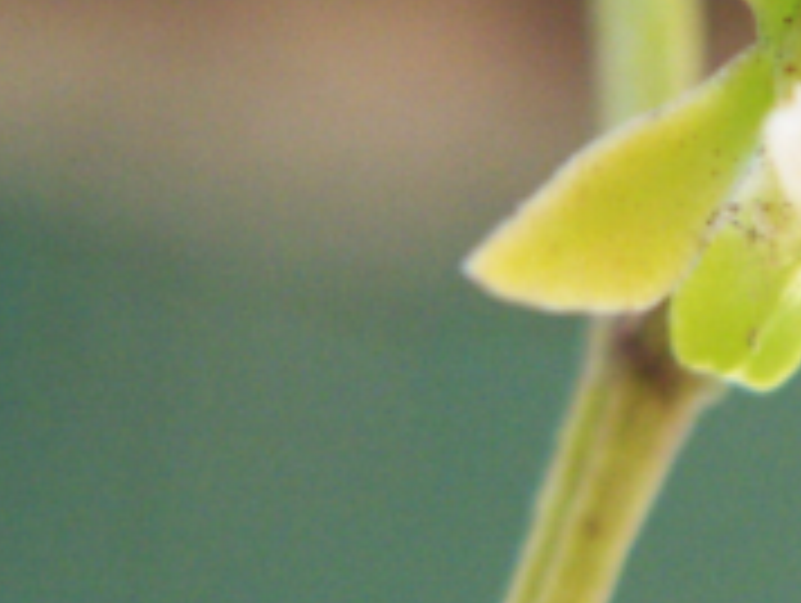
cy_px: 117
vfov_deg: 1.7
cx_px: 954
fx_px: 20668
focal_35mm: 892
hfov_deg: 2.2
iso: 200
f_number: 3.5
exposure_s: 1/180
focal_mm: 50.28
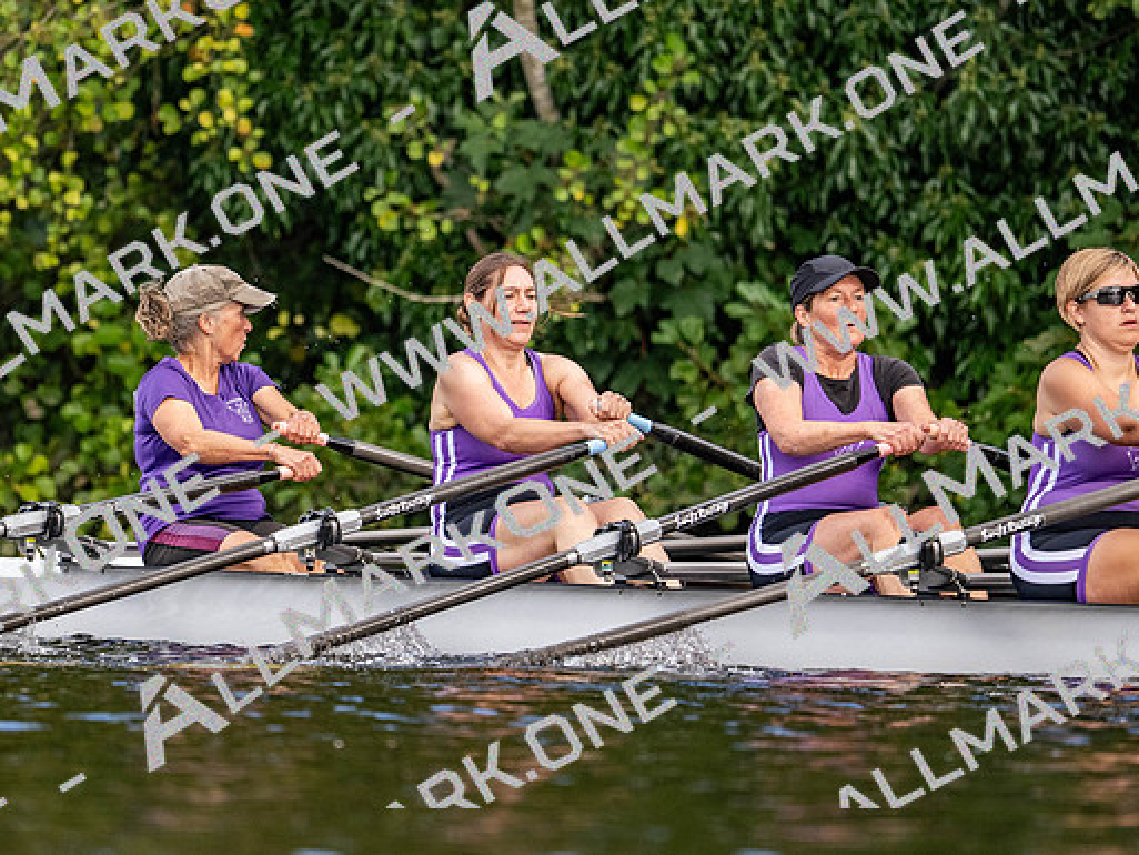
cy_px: 428
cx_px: 591
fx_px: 21491
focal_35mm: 653
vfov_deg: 2.3
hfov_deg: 3.0
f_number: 4.5
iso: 900
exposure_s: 1/2000
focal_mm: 400
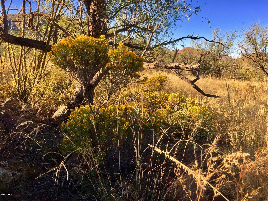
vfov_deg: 48.2
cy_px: 100
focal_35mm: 29
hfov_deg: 61.7
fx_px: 225
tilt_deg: -9.5
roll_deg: -5.1
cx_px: 134
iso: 32
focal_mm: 4.15
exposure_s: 1/590
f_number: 2.2
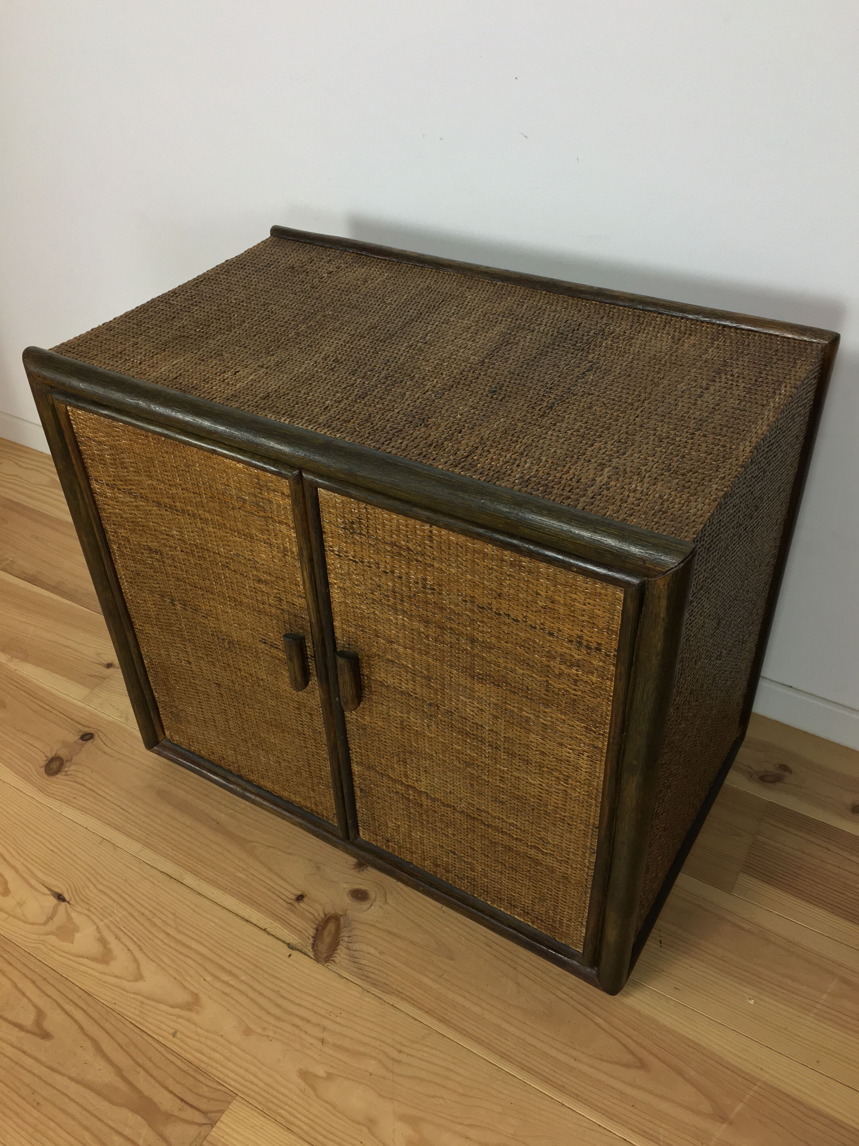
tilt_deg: -38.8
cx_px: 430
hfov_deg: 48.2
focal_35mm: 29
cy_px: 573
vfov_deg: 61.7
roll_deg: +3.0
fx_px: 960
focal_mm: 4.15
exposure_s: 1/33
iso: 50
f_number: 2.2
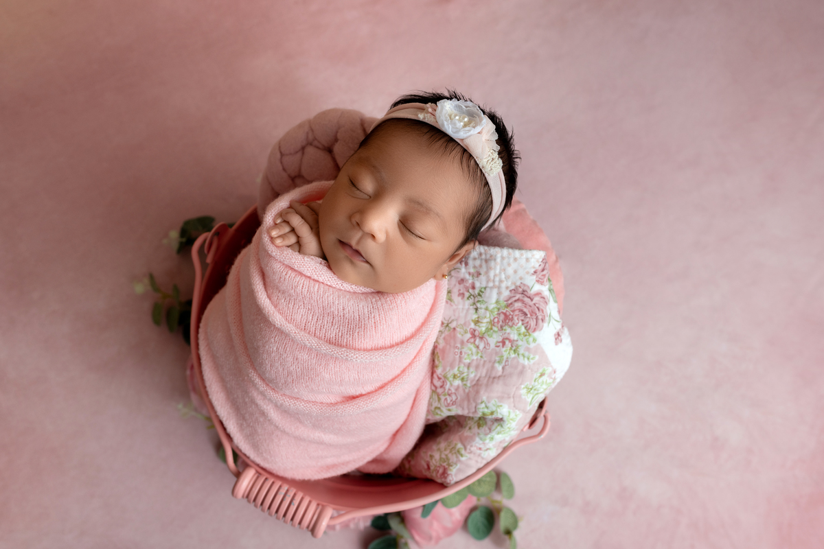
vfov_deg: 46.4
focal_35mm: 28
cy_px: 274
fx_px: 641
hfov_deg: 65.5
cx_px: 412
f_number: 6.3
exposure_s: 1/160
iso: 100
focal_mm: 28
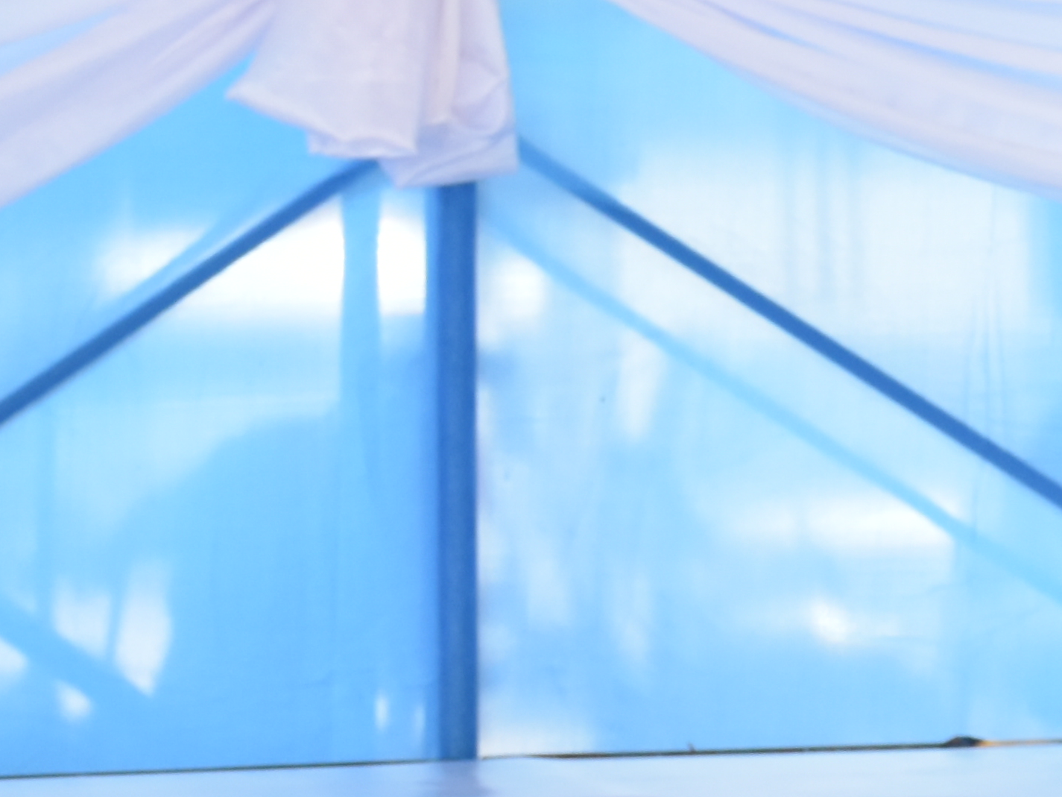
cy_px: -508
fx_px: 7824
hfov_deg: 7.5
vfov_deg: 5.8
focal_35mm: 255
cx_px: 2108
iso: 800
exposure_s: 1/200
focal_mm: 42
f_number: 7.1
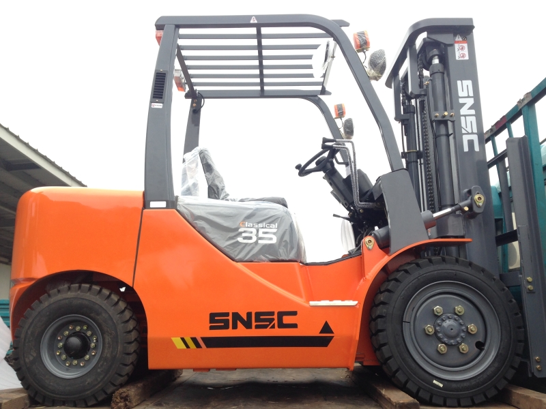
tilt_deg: +12.5
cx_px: 273
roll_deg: +2.7
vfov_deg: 42.9
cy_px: 204
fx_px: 521
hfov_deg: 55.4
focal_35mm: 33
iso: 50
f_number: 2.4
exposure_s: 1/144
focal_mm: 4.12
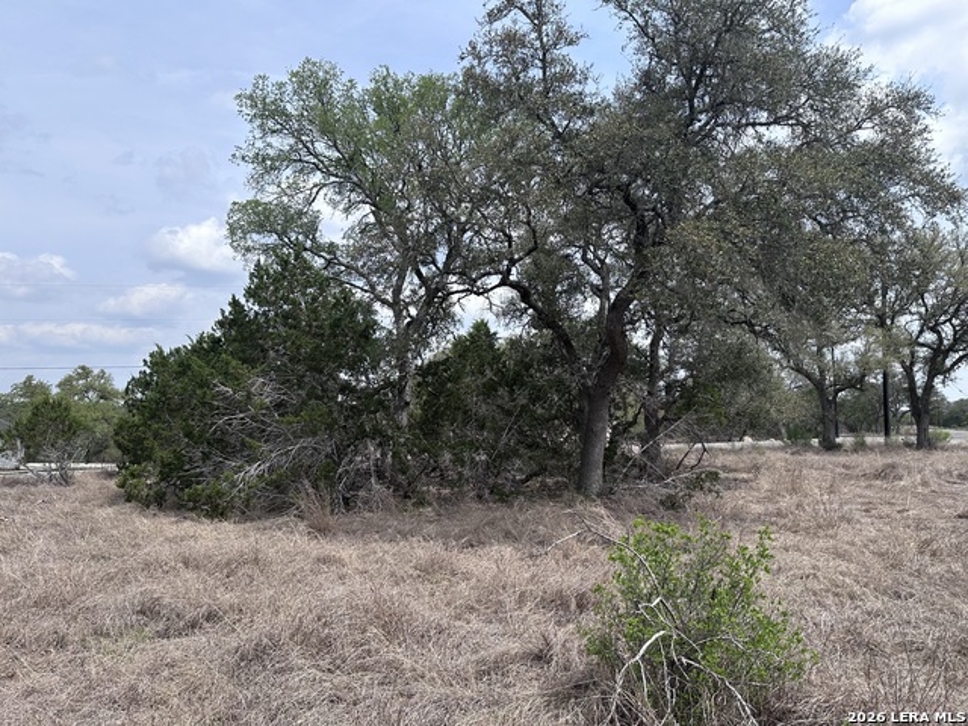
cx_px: 484
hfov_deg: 71.6
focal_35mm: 24
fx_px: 671
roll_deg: -1.1
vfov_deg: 56.8
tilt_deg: +6.6
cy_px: 363
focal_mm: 6.86
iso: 80
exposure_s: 1/4184
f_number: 1.78
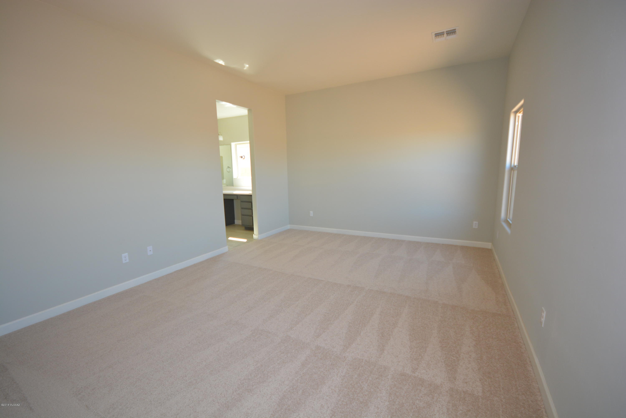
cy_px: 209
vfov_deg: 77.3
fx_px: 261
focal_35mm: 15
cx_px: 313
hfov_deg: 100.4
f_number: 4
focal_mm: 10
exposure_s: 1/60
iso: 360
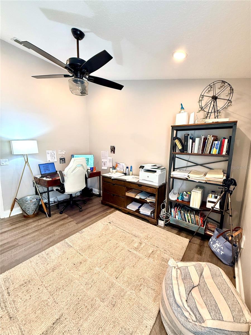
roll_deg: -1.1
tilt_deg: -7.8
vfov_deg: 102.1
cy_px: 168
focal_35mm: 14
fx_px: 135
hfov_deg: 85.7
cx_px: 126
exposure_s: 1/120
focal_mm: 2.22
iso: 250
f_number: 2.2
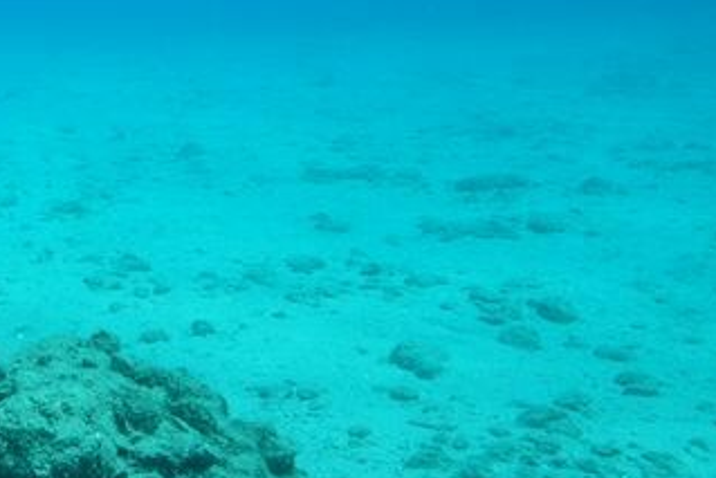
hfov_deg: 22.6
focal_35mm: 71
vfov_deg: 18.2
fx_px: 1413
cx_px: -395
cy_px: -108
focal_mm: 21
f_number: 20
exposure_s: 1/80
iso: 640
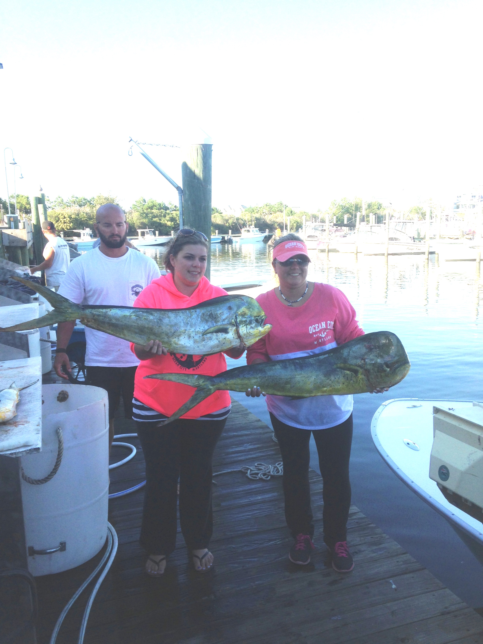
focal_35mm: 33
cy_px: 322
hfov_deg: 42.9
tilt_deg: -5.9
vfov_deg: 55.4
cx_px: 242
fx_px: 614
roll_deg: -1.5
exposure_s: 1/723
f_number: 2.4
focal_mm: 4.12
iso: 50
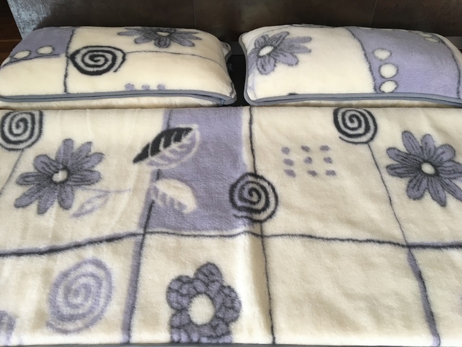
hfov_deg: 61.7
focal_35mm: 29
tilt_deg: -45.7
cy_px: 174
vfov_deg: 48.2
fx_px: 387
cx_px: 231
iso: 100
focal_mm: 4.15
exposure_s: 1/33
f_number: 2.2
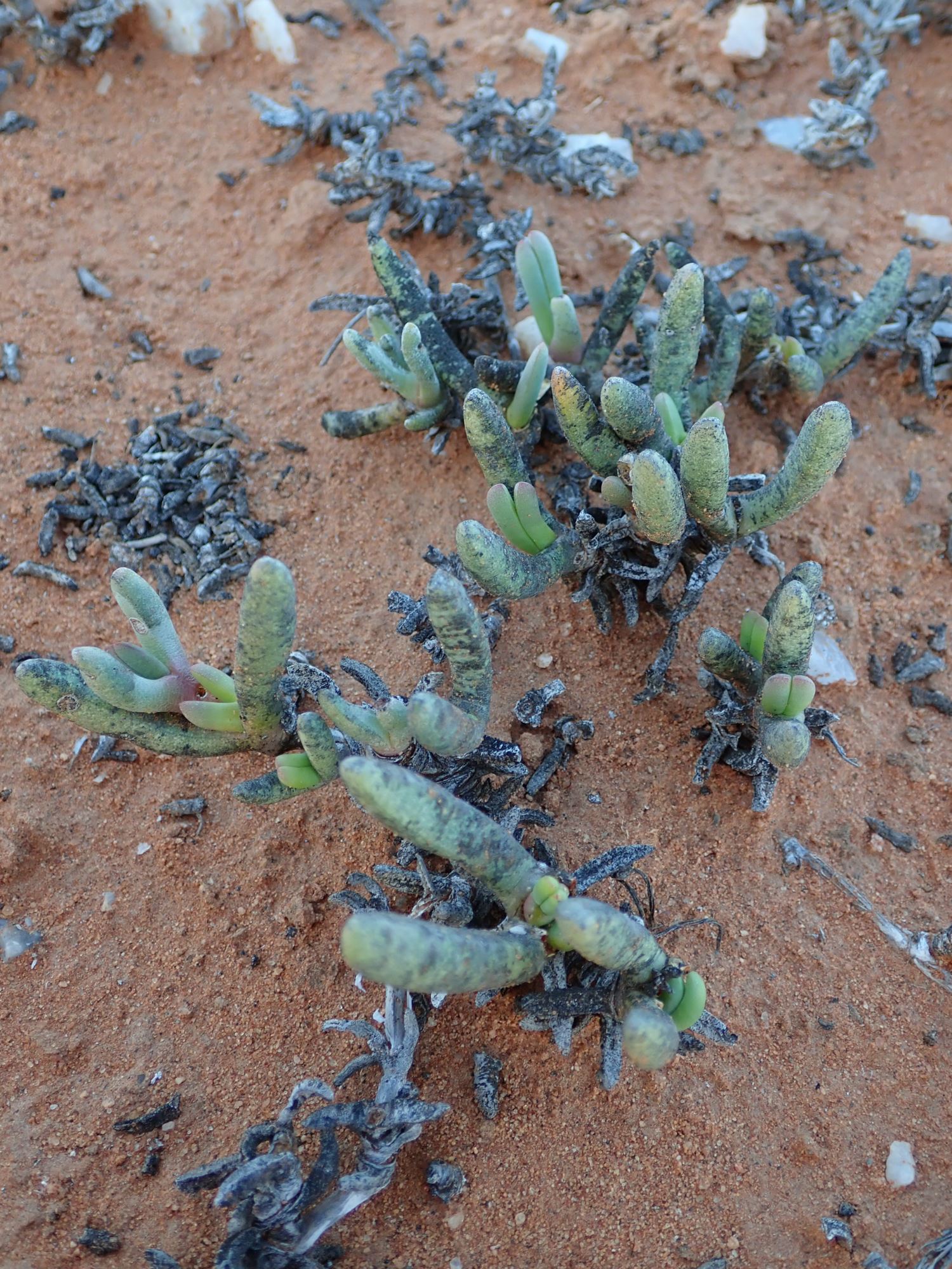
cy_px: 634
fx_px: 1283
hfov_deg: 40.7
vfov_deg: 52.6
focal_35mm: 35
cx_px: 476
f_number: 2.6
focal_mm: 6.42
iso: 125
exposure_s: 1/60
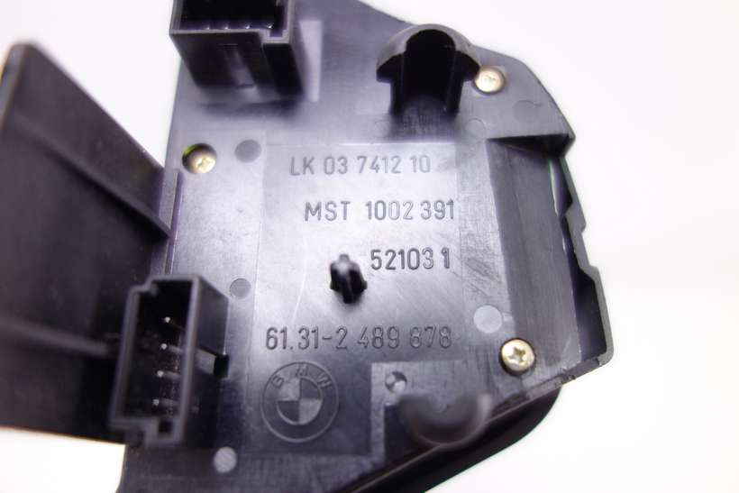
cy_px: 246
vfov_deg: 46.4
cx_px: 370
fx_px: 575
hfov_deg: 65.5
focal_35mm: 28
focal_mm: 10.4
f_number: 1.8
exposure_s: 1/80
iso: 125
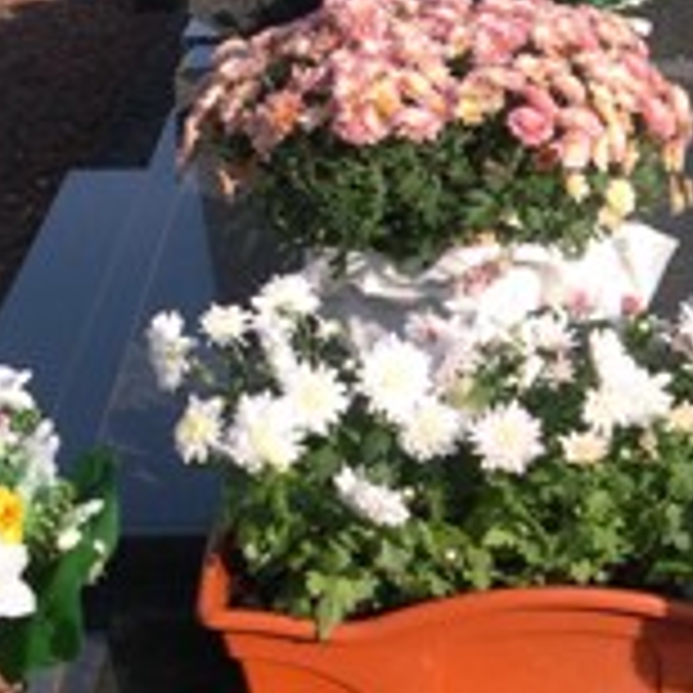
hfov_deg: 17.7
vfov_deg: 17.7
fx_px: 2220
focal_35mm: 98
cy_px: 410
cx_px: 490
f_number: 7.6
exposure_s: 1/157
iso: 100
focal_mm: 8
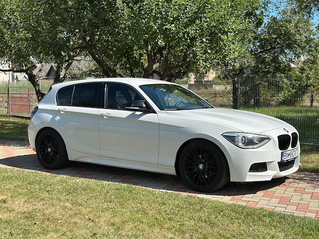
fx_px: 442
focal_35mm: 48
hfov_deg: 39.7
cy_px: 120
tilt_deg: -4.3
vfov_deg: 30.3
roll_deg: -0.2
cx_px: 160
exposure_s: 1/4785
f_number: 1.78
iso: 80
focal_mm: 6.86
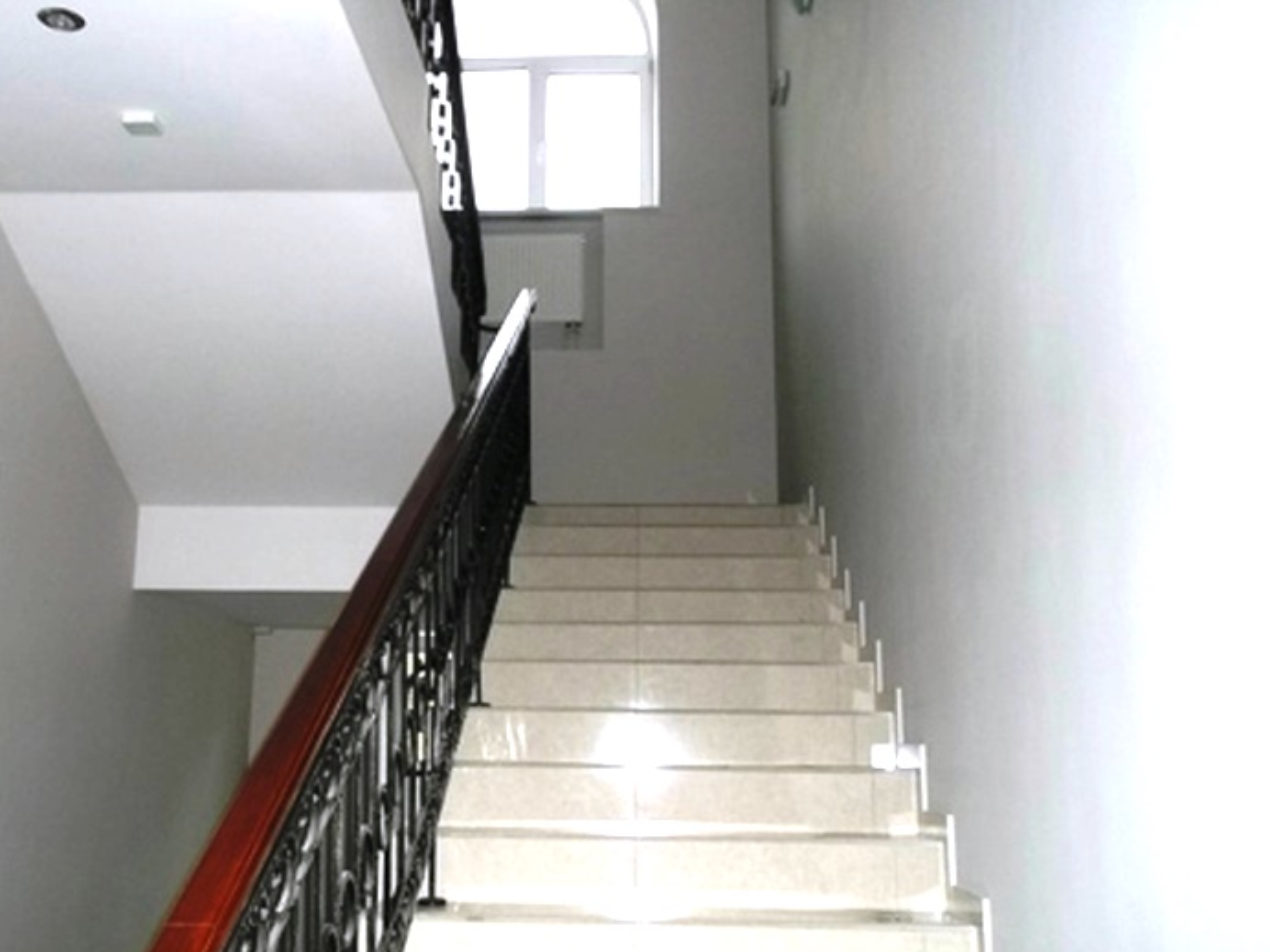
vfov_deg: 38.7
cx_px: 543
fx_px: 1357
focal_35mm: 37
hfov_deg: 50.0
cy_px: 453
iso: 160
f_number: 2.9
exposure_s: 1/30
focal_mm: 5.7
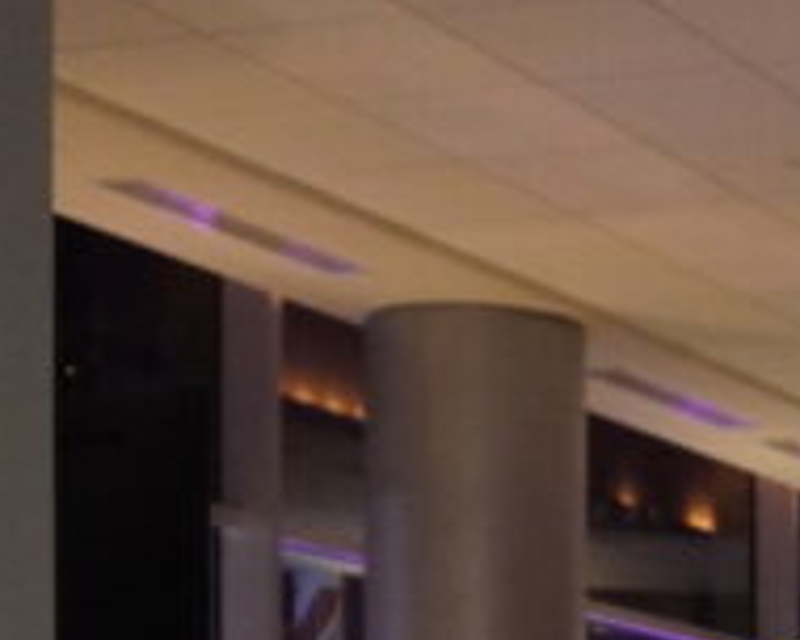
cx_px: 1575
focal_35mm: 128
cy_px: 998
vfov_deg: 11.5
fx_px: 3031
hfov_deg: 13.1
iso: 2500
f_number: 3.5
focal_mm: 16
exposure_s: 1/60
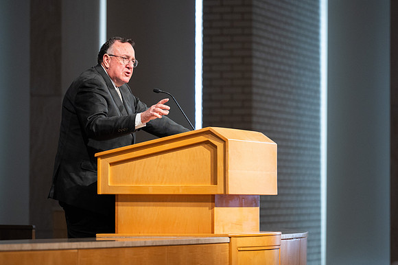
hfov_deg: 9.9
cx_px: 199
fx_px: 2305
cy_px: 132
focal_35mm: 209
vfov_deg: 6.6
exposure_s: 1/400
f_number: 3.5
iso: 3200
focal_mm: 200
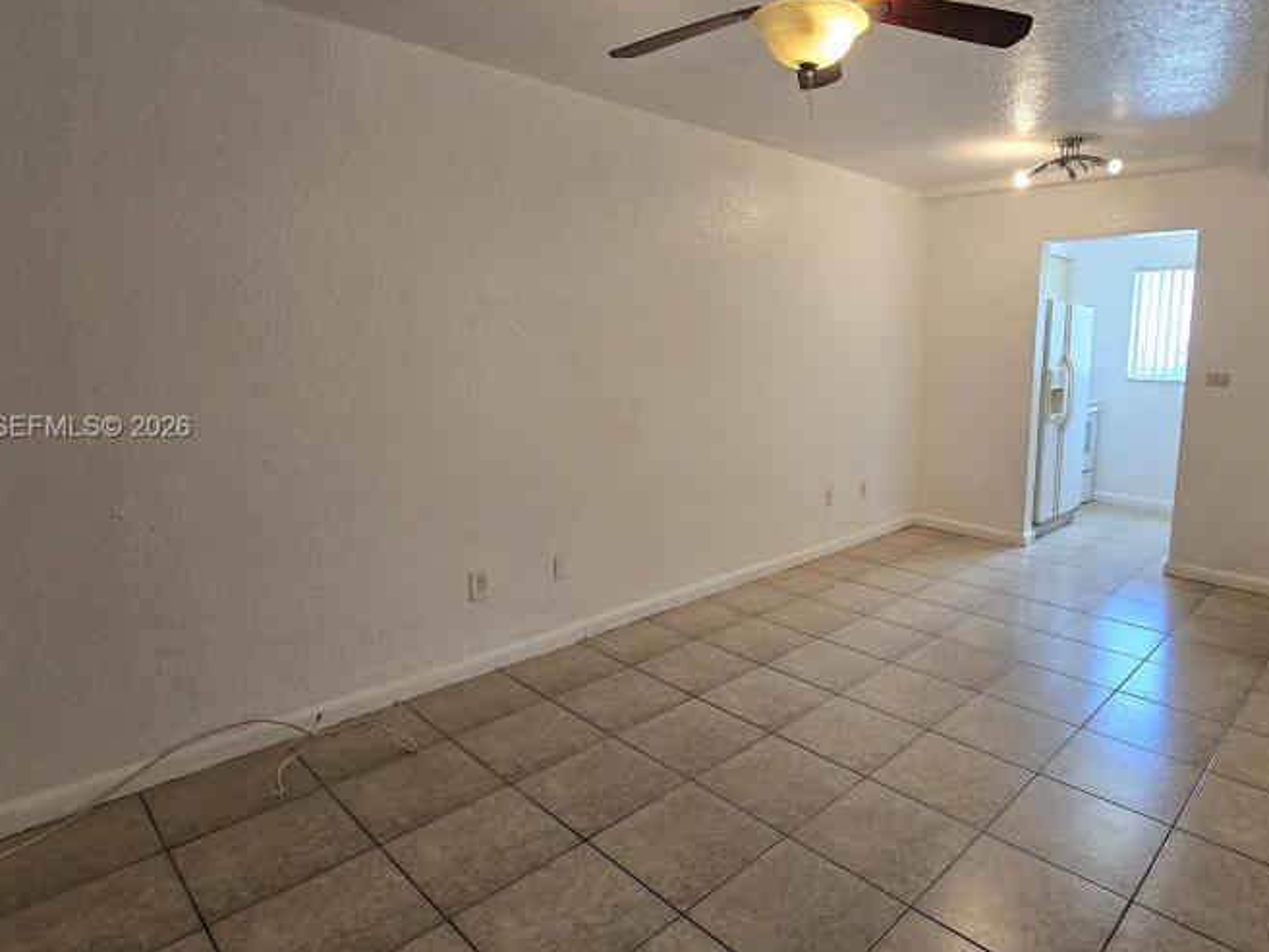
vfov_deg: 68.5
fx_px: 697
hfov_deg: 83.7
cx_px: 757
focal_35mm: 19
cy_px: 429
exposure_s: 1/60
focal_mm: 2.2
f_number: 2.2
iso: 100
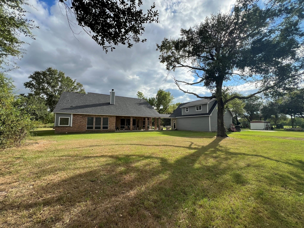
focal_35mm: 13
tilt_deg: +5.9
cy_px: 114
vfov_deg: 89.9
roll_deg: +0.1
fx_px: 114
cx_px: 152
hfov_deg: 106.2
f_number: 1.8
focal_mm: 1.57
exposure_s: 1/1531
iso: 32
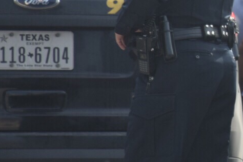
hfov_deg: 2.9
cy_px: -19
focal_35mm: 717
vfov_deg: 1.9
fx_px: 4839
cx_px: 356
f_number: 5.6
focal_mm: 140
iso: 320
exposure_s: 1/500
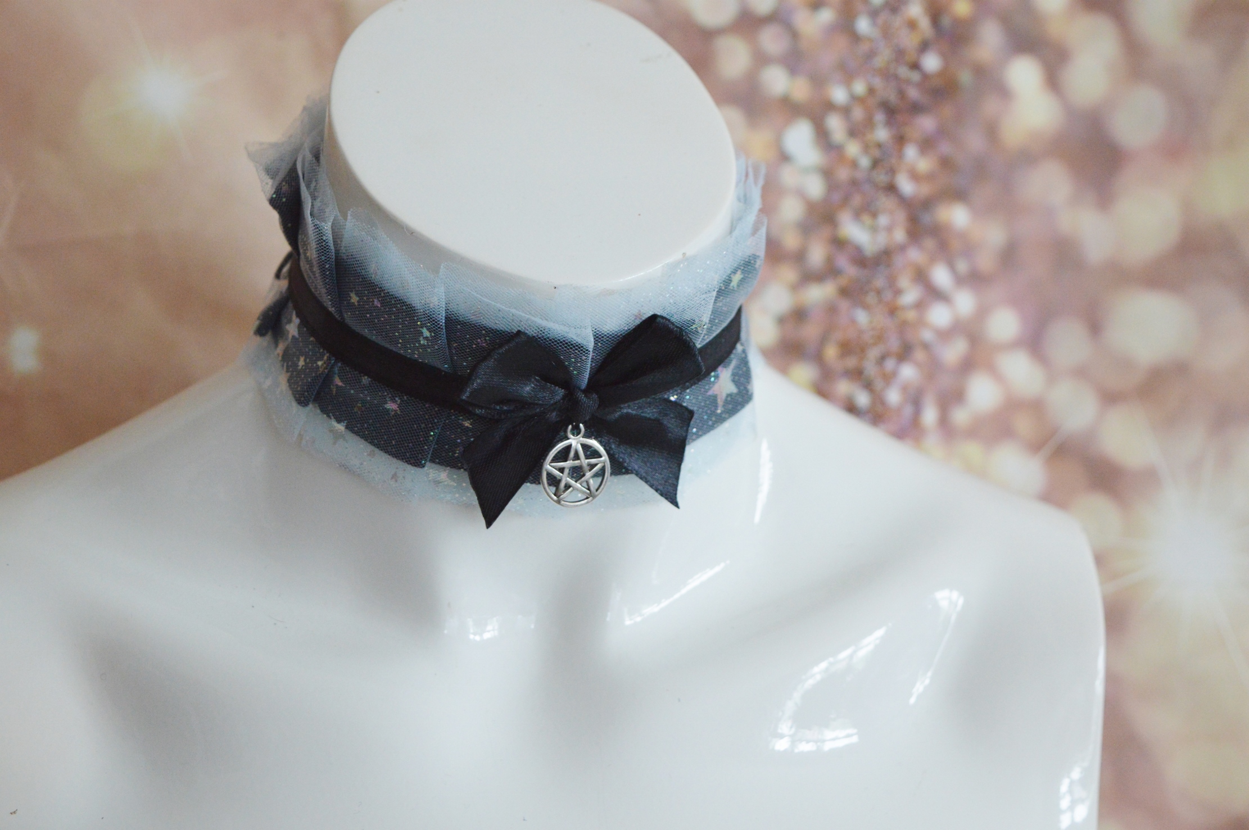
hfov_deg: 28.1
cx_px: 624
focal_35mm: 72
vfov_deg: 18.9
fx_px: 2496
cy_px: 415
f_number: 5.3
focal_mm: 48
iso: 1250
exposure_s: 1/80
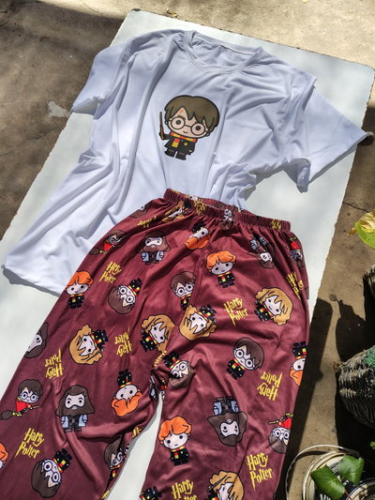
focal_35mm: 24
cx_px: 188
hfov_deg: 56.8
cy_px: 250
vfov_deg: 71.6
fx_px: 347
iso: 100
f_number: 1.8
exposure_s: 1/620
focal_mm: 5.56
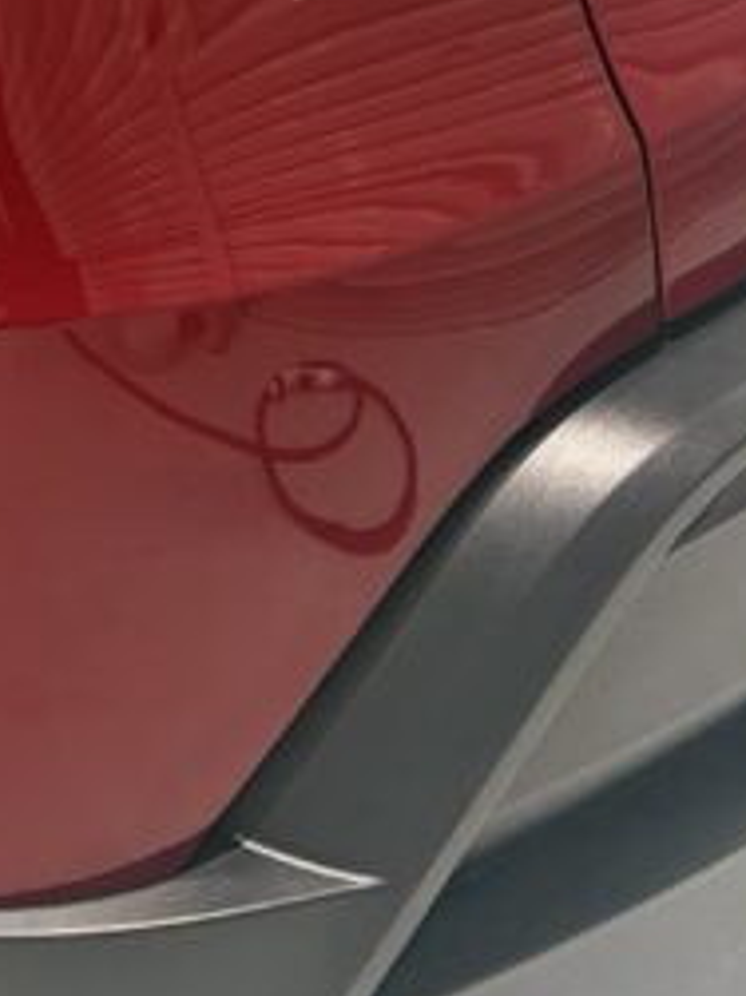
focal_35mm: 106
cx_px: -468
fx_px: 3048
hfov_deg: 13.0
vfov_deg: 16.8
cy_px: -508
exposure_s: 1/60
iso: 125
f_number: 1.6
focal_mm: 5.96
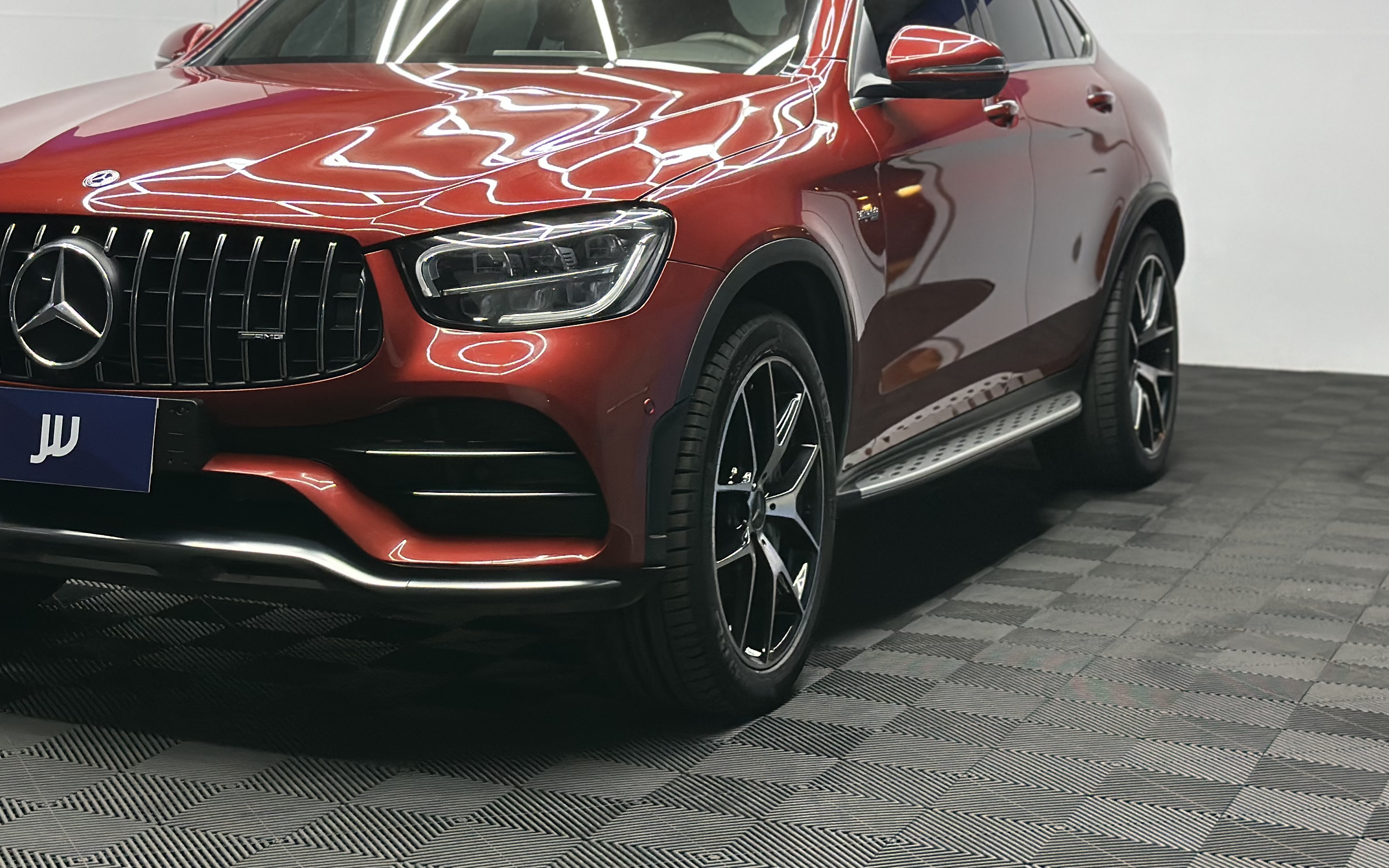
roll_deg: -0.4
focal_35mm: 68
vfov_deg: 19.0
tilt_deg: -3.0
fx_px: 2574
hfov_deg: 30.1
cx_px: 514
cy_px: 191
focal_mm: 6.86
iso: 250
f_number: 1.78
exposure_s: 1/100
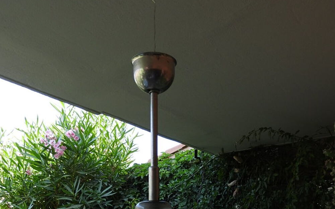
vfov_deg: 35.3
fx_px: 310
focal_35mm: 34
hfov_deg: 56.7
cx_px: 167
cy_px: 184
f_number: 3.3
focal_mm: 4.3
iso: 100
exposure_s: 1/160
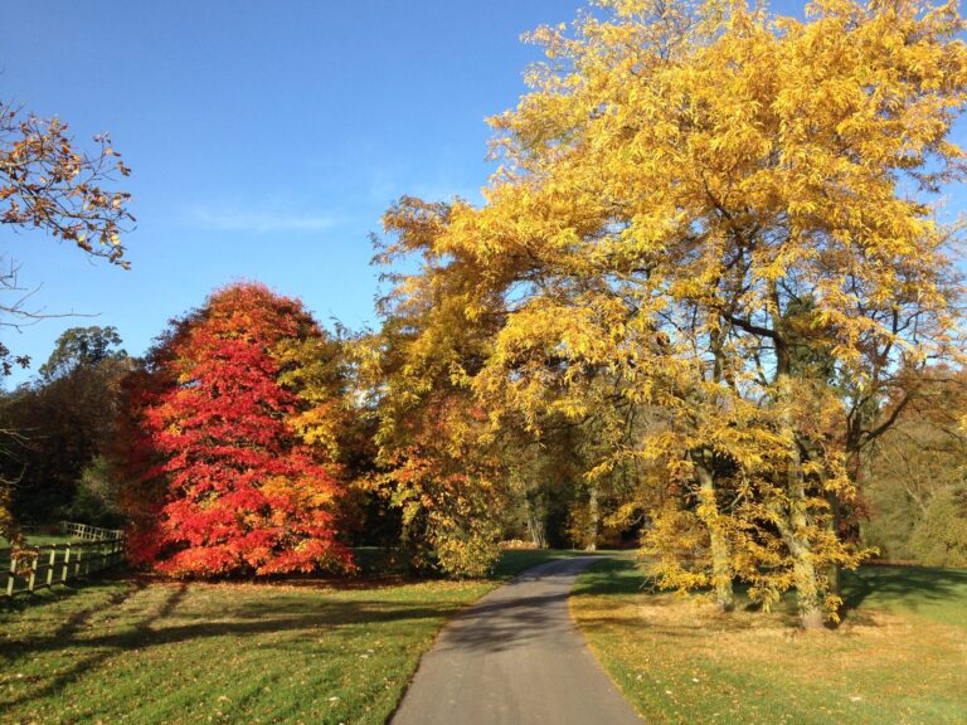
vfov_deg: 40.7
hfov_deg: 52.6
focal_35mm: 35
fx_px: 978
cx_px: 484
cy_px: 362
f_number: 2.4
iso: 50
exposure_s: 1/756
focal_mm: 4.28
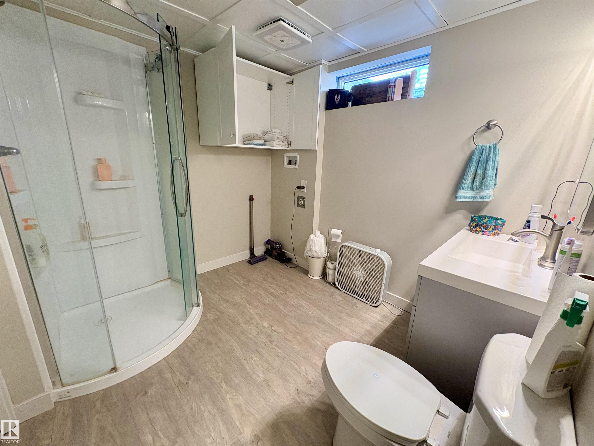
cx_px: 297
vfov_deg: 85.7
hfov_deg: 102.1
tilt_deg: -14.7
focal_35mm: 14
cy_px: 223
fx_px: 240
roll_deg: -2.0
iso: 400
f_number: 2.2
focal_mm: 2.22
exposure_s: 1/60
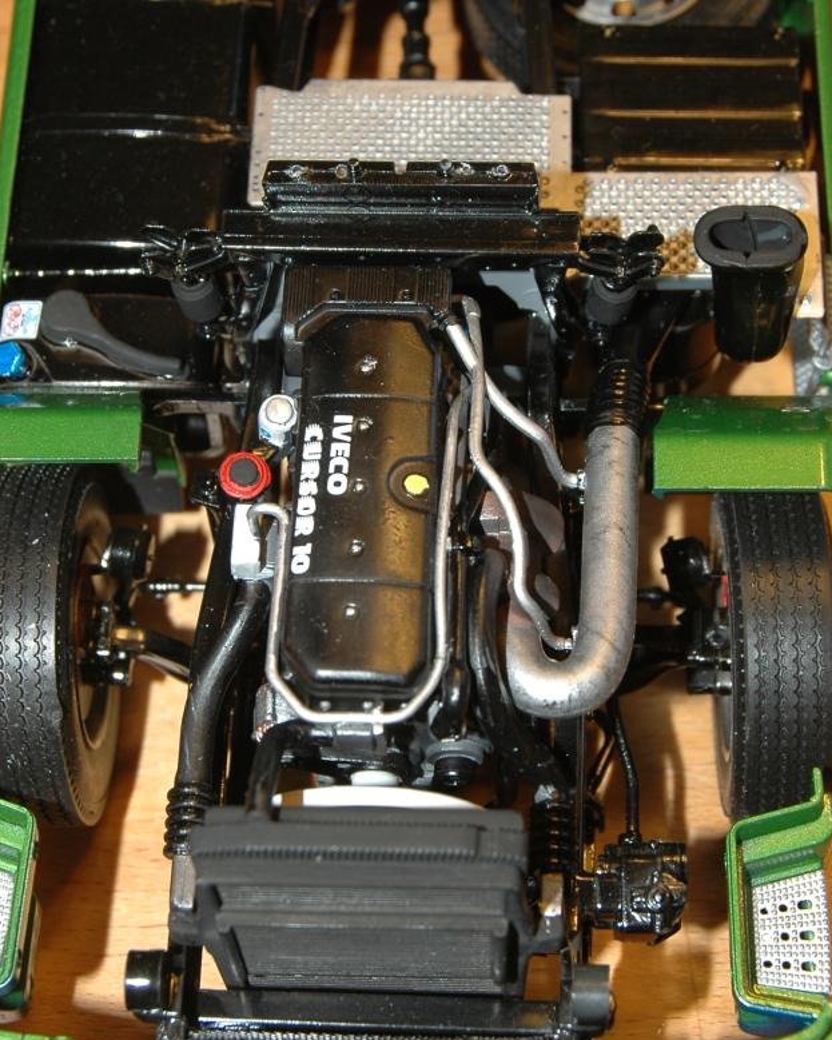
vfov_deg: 24.1
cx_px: 405
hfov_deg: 19.4
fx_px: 2432
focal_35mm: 79
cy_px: 469
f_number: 8
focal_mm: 38
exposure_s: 1/10
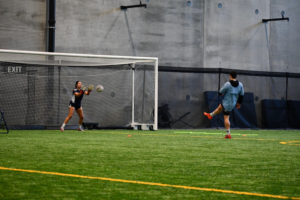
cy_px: 100
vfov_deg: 10.8
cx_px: 150
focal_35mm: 127
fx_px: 1058
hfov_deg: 16.1
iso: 2500
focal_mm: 85
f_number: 4.8
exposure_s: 1/125
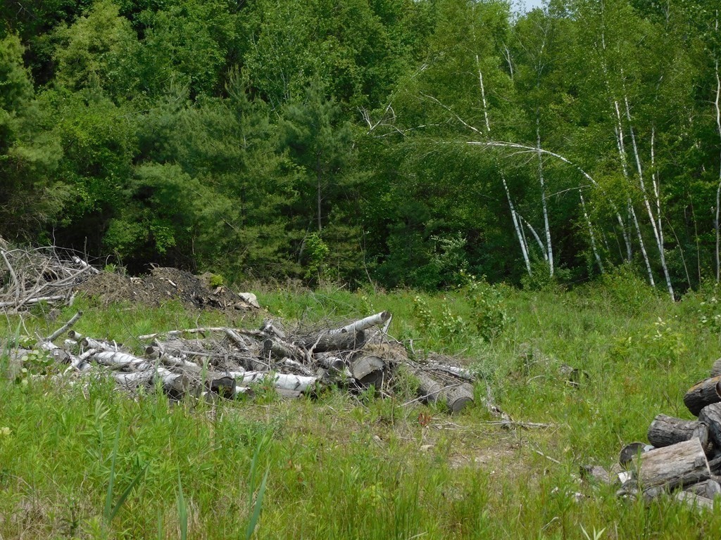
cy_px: 270
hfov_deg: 27.4
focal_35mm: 71
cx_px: 360
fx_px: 1479
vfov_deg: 20.7
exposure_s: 1/800
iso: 125
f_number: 4.3
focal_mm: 12.6
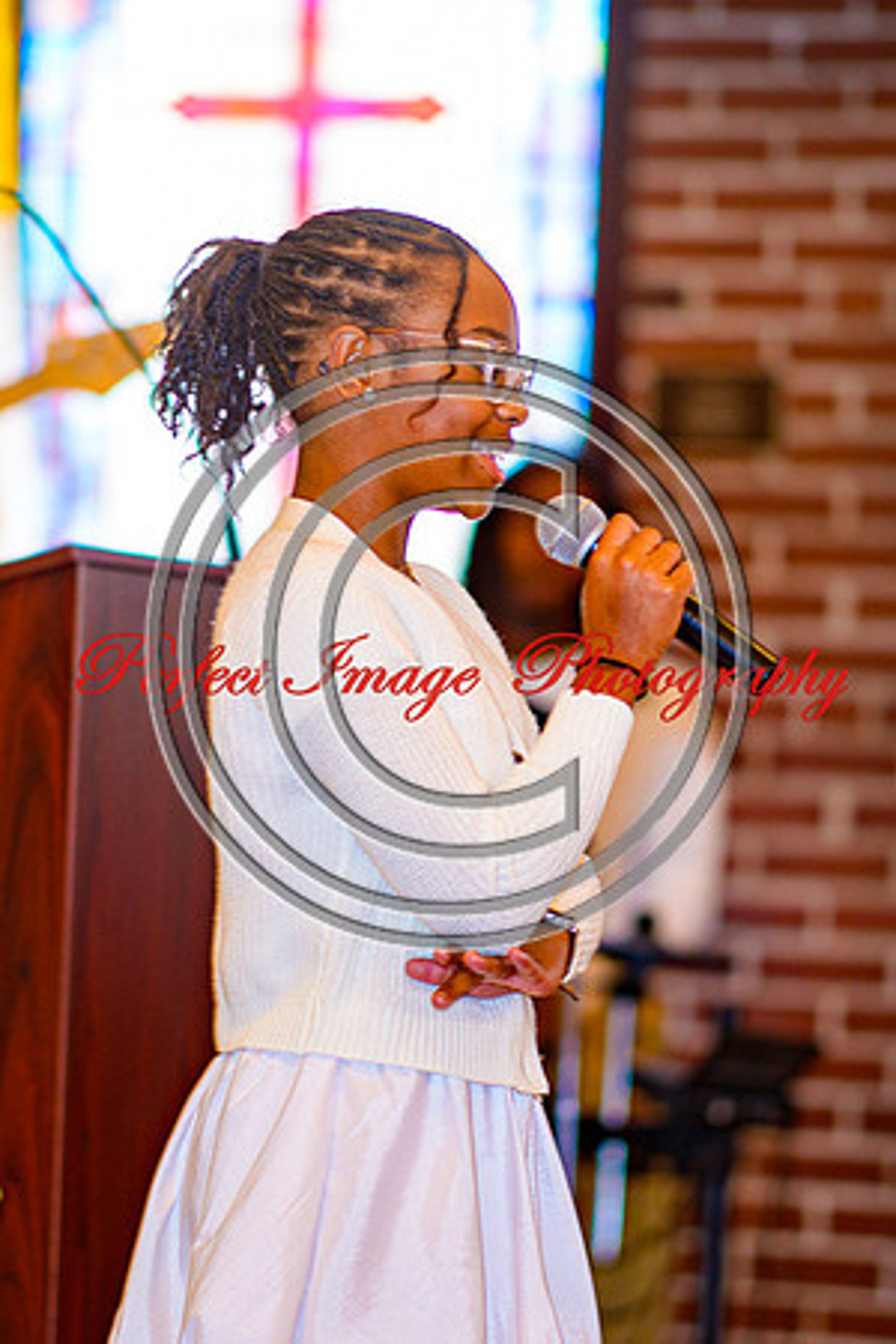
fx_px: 8371
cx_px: 348
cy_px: 582
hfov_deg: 6.1
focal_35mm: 224
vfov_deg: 9.2
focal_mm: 105
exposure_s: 1/100
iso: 180
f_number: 1.4
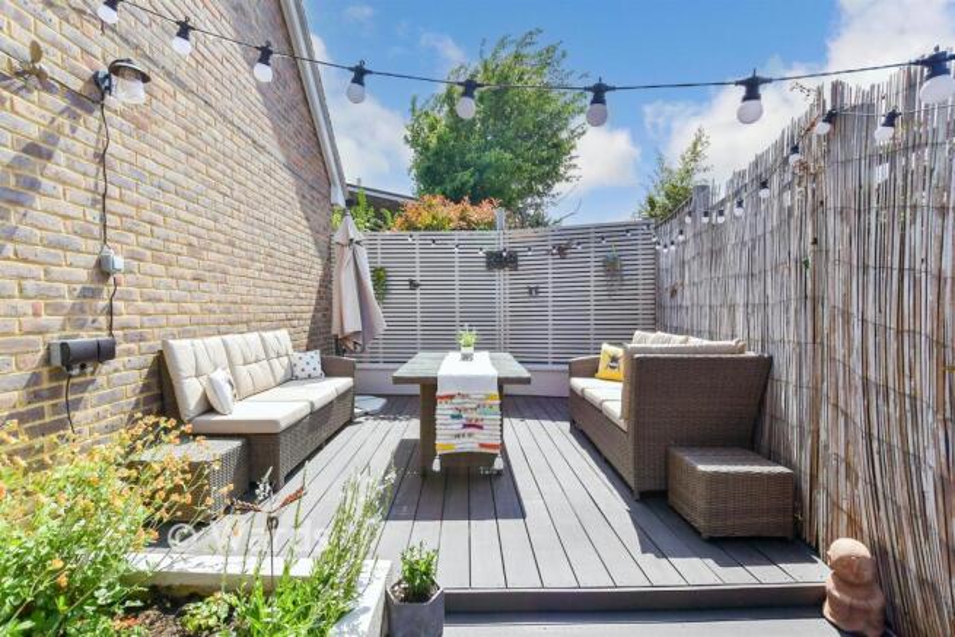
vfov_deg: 77.4
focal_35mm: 15
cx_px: 478
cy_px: 318
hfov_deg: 100.4
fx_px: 398
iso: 320
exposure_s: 1/800
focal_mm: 10
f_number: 8
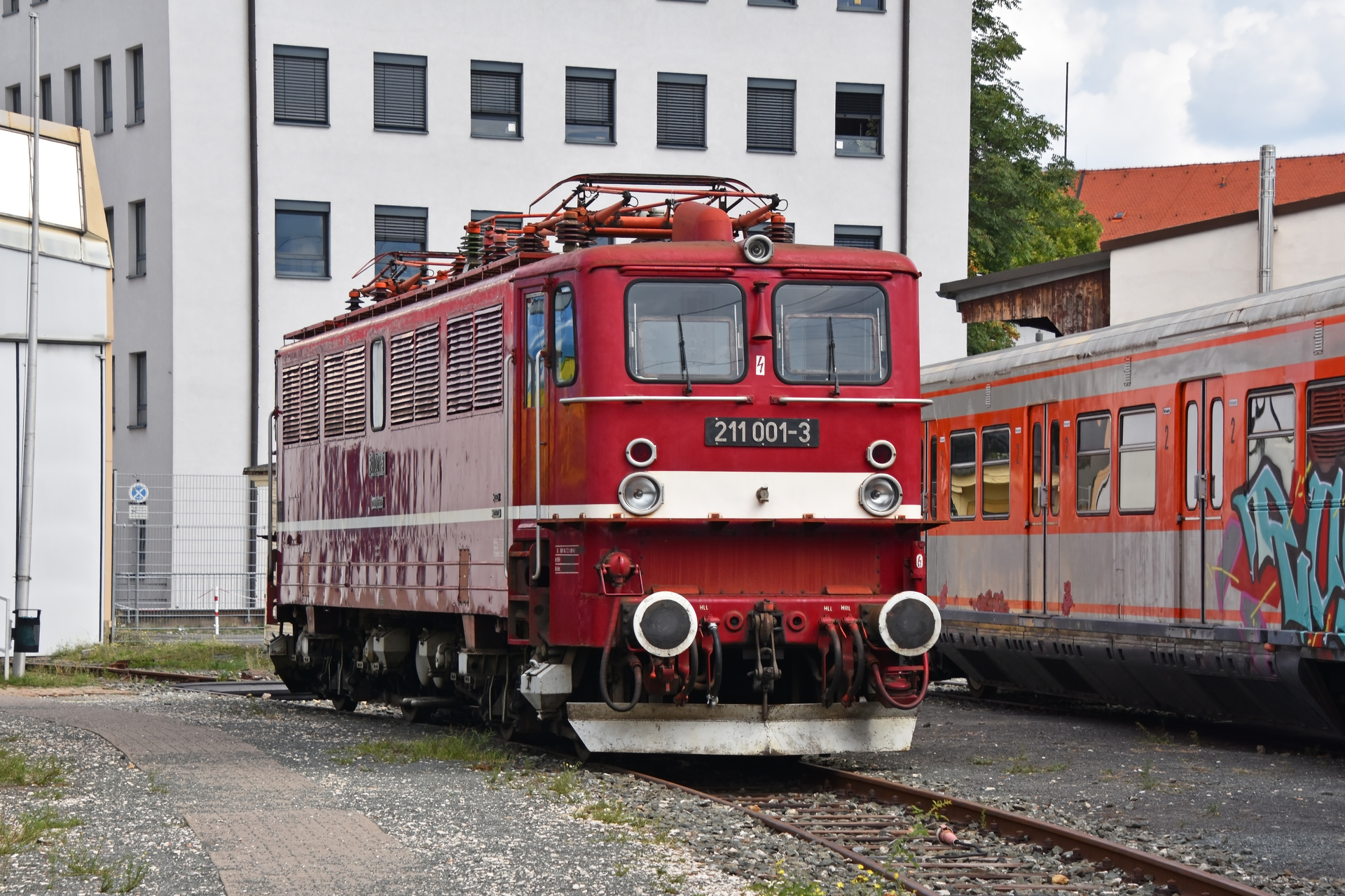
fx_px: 4203
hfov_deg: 18.2
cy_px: 448
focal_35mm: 112
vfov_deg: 12.2
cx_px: 672
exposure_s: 1/500
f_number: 8
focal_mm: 75
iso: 200
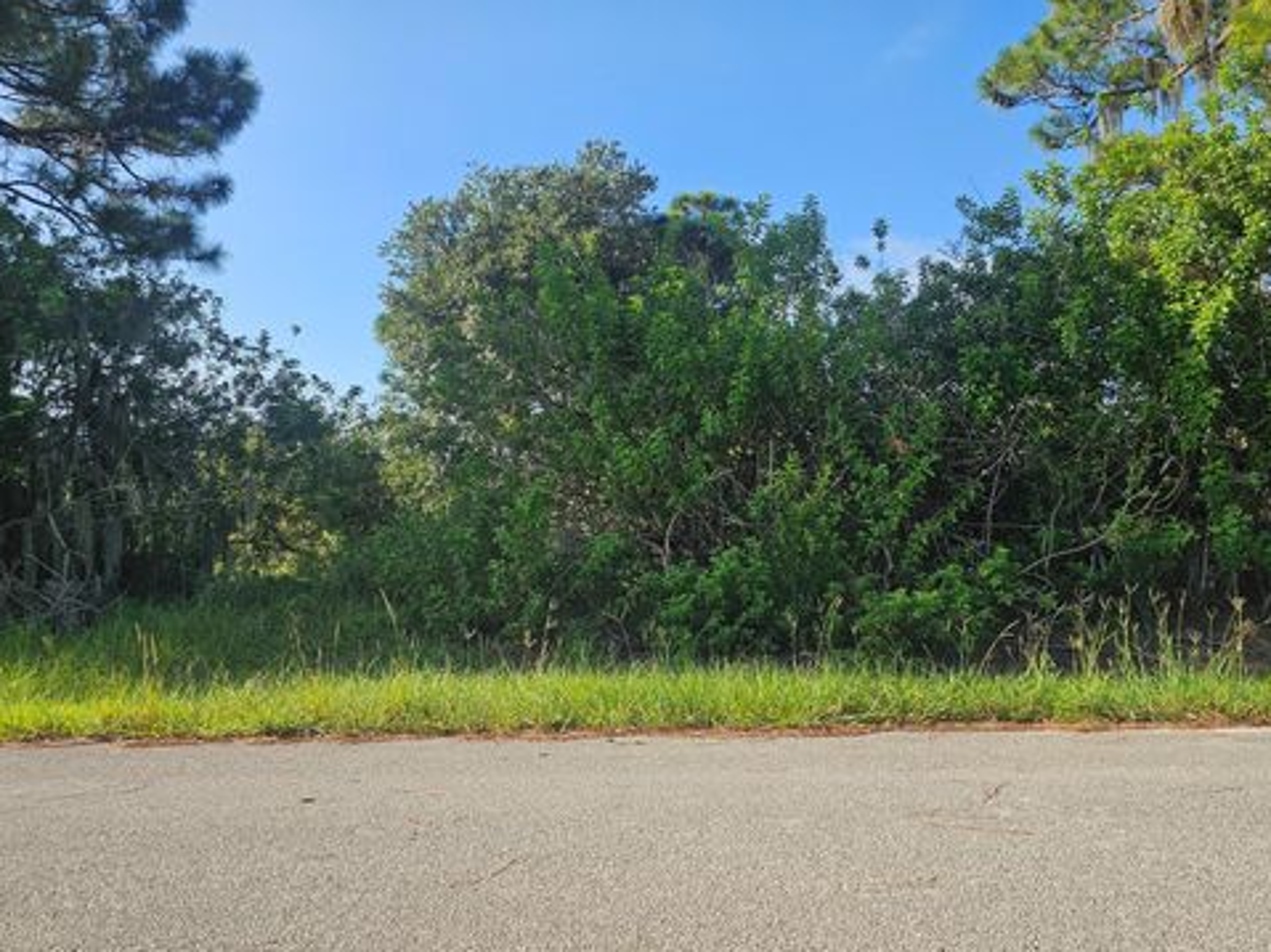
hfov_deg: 71.6
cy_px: 476
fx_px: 881
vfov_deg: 56.8
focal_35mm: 24
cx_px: 642
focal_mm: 6.3
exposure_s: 1/719
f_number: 1.7
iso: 20
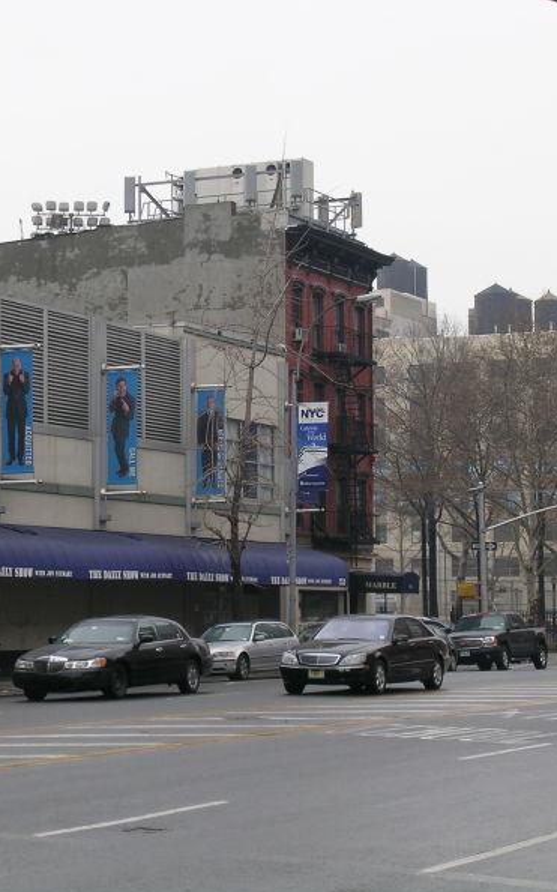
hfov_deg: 13.0
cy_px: 449
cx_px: 83
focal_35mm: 100
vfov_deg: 20.8
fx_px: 2430
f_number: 6.2
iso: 50
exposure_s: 1/144
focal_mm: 14.5
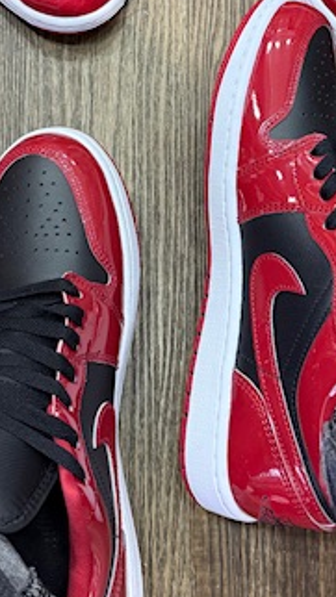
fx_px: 824
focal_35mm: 52
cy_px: 143
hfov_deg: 23.0
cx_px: 145
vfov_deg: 38.7
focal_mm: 6.76
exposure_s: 1/50
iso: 400
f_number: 1.78
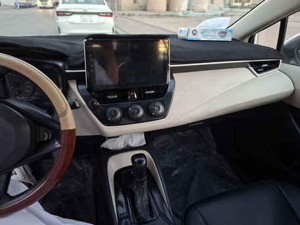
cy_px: 112
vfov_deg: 58.9
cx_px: 150
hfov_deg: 73.9
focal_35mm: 23
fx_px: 199
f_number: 1.8
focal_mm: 5.54
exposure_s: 1/33
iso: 320
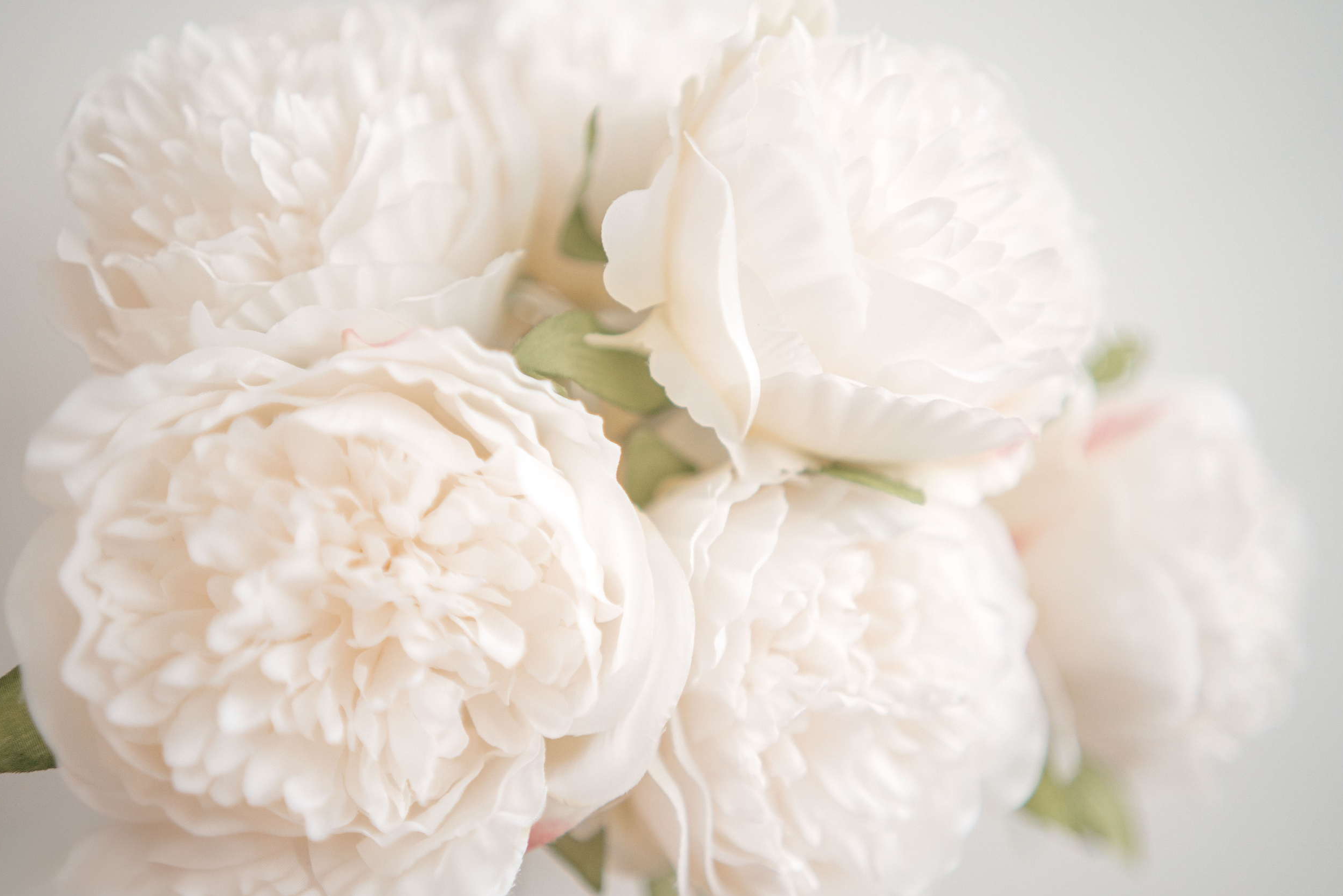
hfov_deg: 53.1
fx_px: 1343
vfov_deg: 36.9
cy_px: 452
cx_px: 668
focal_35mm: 36
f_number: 1.8
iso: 640
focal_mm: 35
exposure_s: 1/200
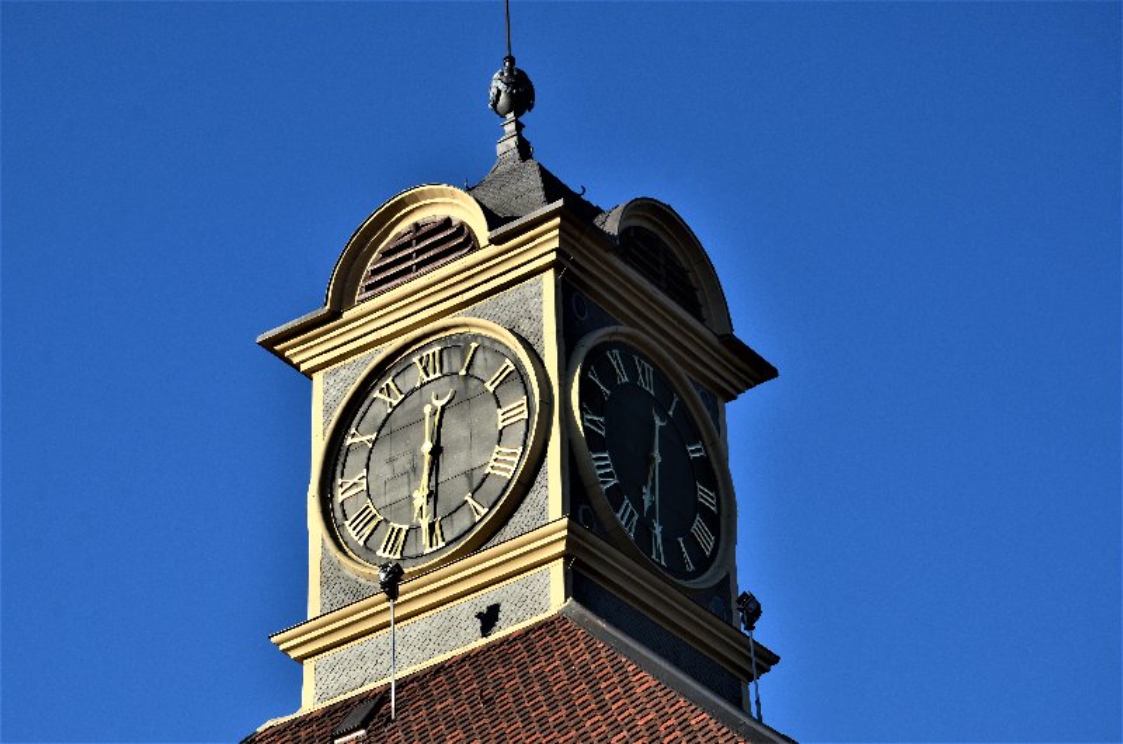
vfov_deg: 12.1
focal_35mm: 112
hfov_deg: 18.2
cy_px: 372
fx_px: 3502
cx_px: 562
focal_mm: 75
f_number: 10
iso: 320
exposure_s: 1/320
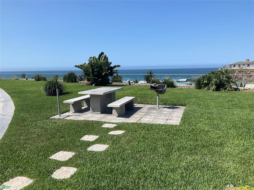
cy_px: 95
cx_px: 127
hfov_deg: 61.7
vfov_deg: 48.2
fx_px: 213
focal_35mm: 29
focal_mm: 3
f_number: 1.8
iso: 25
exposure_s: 1/1984
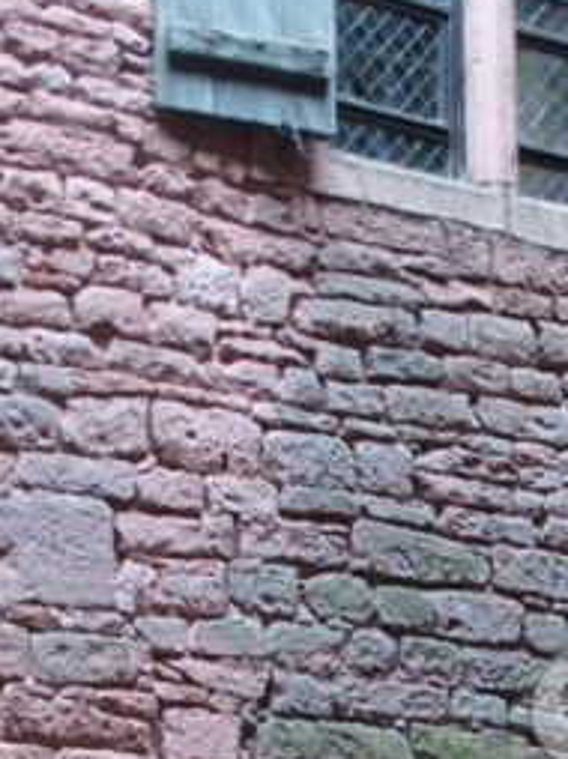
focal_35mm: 117
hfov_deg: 12.5
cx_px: 556
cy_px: 774
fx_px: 2564
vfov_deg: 16.5
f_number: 6.7
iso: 115
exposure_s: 1/4
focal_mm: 7.6
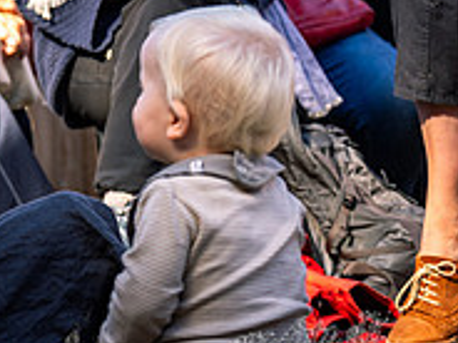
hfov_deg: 9.2
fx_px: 2805
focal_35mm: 212
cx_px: -167
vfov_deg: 7.0
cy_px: -16
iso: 100
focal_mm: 70
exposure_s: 1/400
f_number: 4
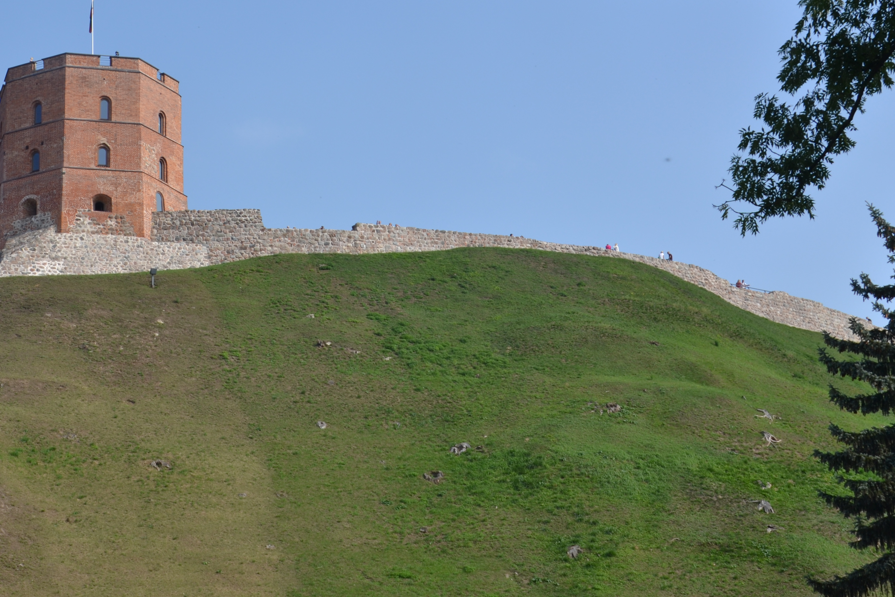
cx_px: 251
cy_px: 252
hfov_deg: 27.4
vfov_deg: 18.7
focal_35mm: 73
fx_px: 1815
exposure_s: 1/125
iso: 100
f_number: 11
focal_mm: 32
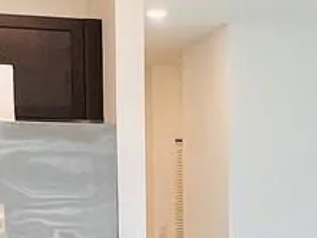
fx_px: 861
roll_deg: +0.1
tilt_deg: -7.4
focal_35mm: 94
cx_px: 228
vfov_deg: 15.1
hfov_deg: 20.7
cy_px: 300
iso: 80
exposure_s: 1/120
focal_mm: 1.57
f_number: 1.8
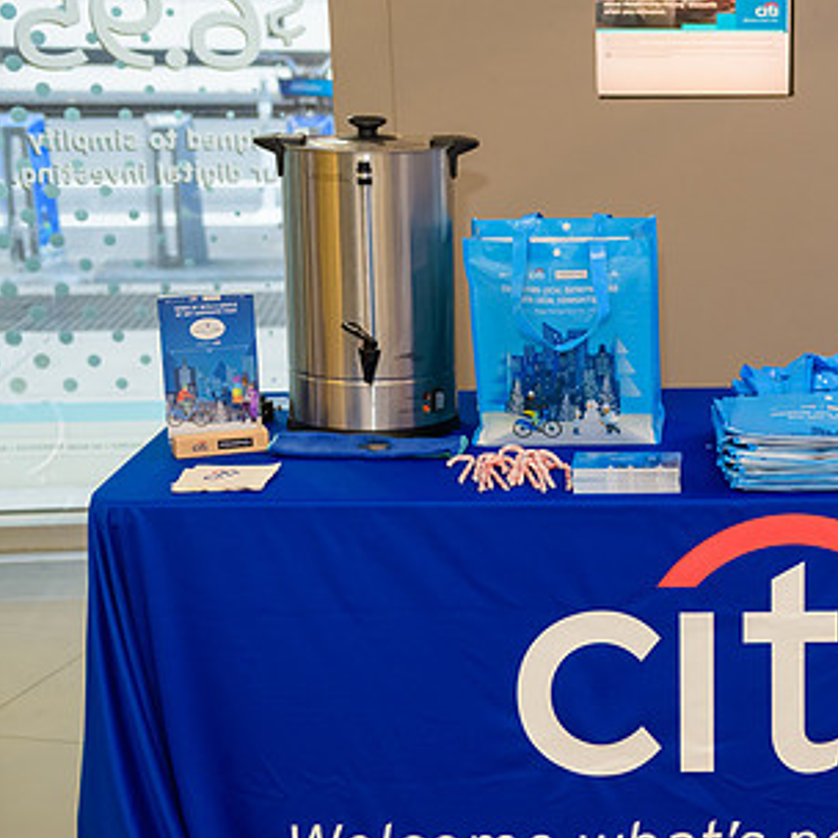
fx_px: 1999
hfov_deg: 23.1
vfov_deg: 23.6
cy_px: 489
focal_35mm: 73
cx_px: 753
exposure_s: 1/125
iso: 800
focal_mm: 45
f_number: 3.2
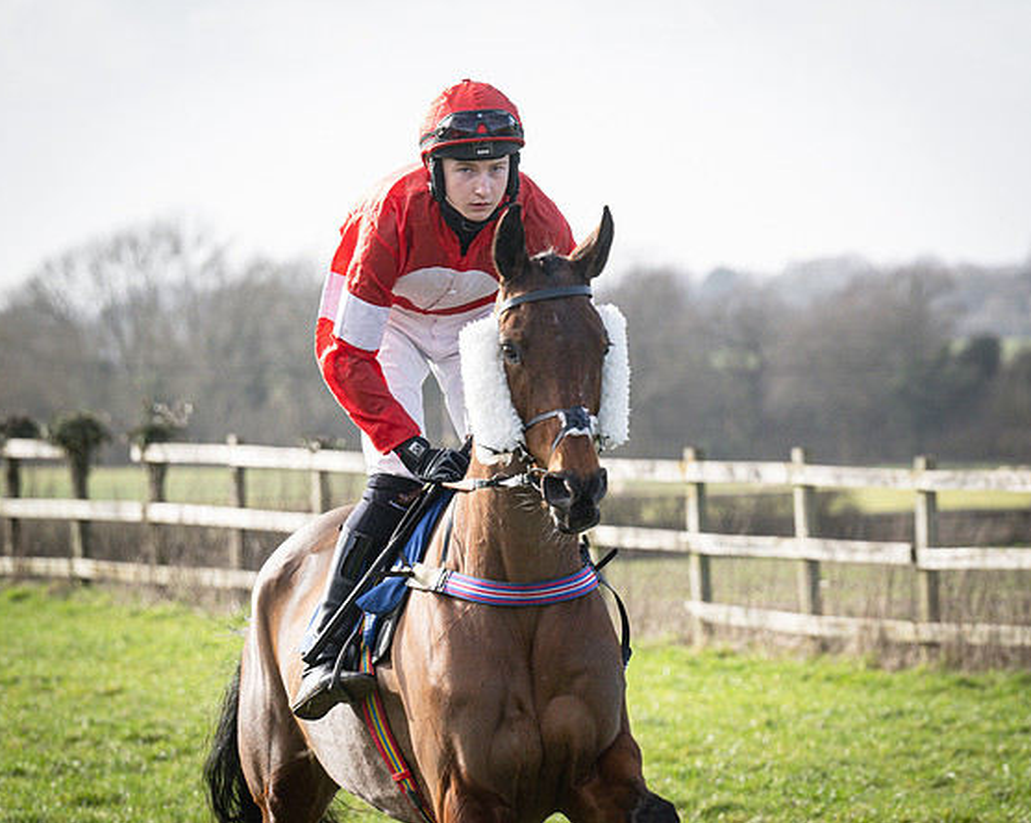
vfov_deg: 4.6
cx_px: 759
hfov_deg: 5.8
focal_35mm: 335
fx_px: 10217
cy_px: 317
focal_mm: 160
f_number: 5
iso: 400
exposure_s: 1/800
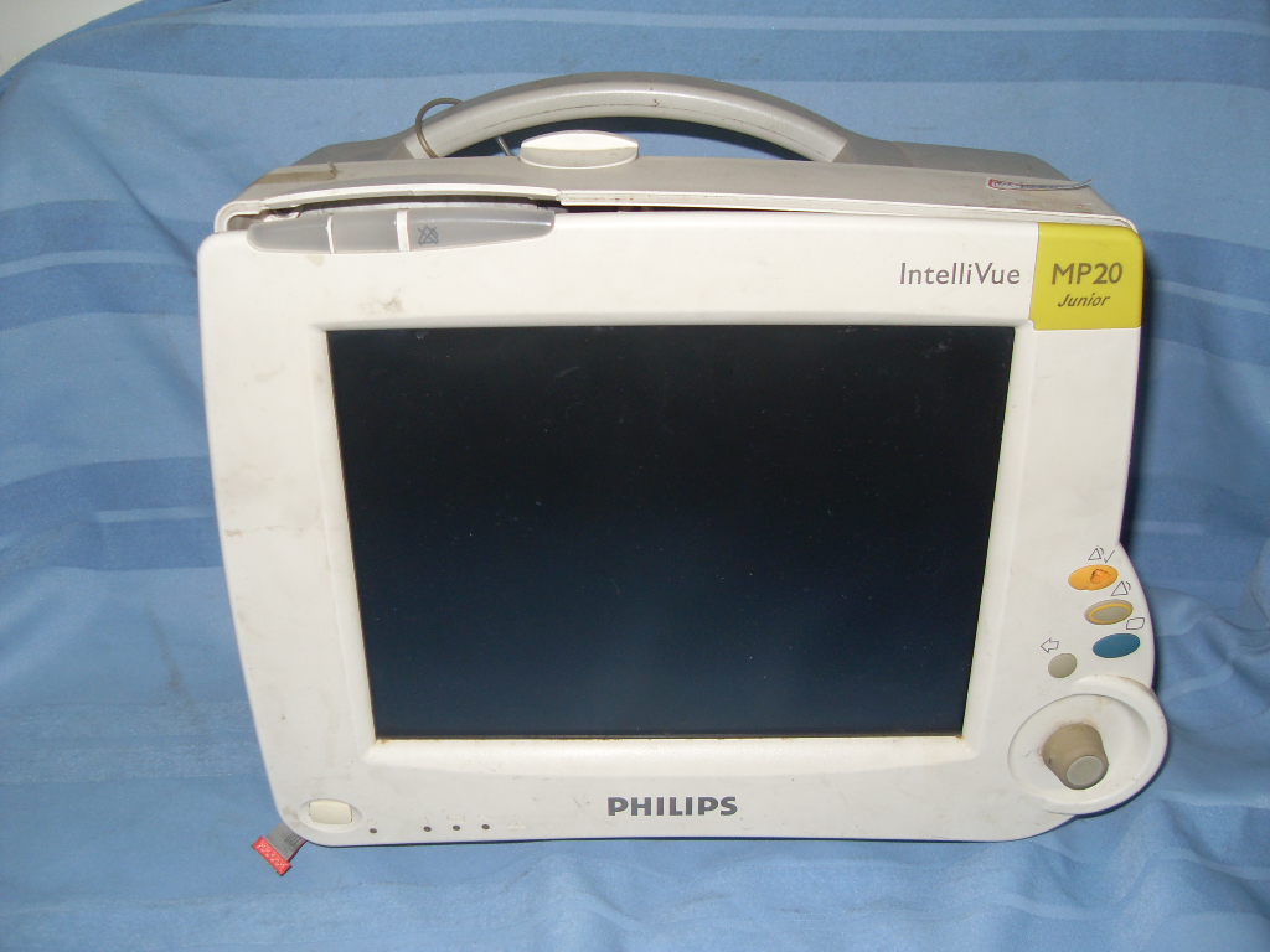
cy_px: 476
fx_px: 1357
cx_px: 635
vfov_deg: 38.7
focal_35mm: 37
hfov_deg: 50.1
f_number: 2.8
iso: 100
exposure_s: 1/45
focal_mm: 6.3
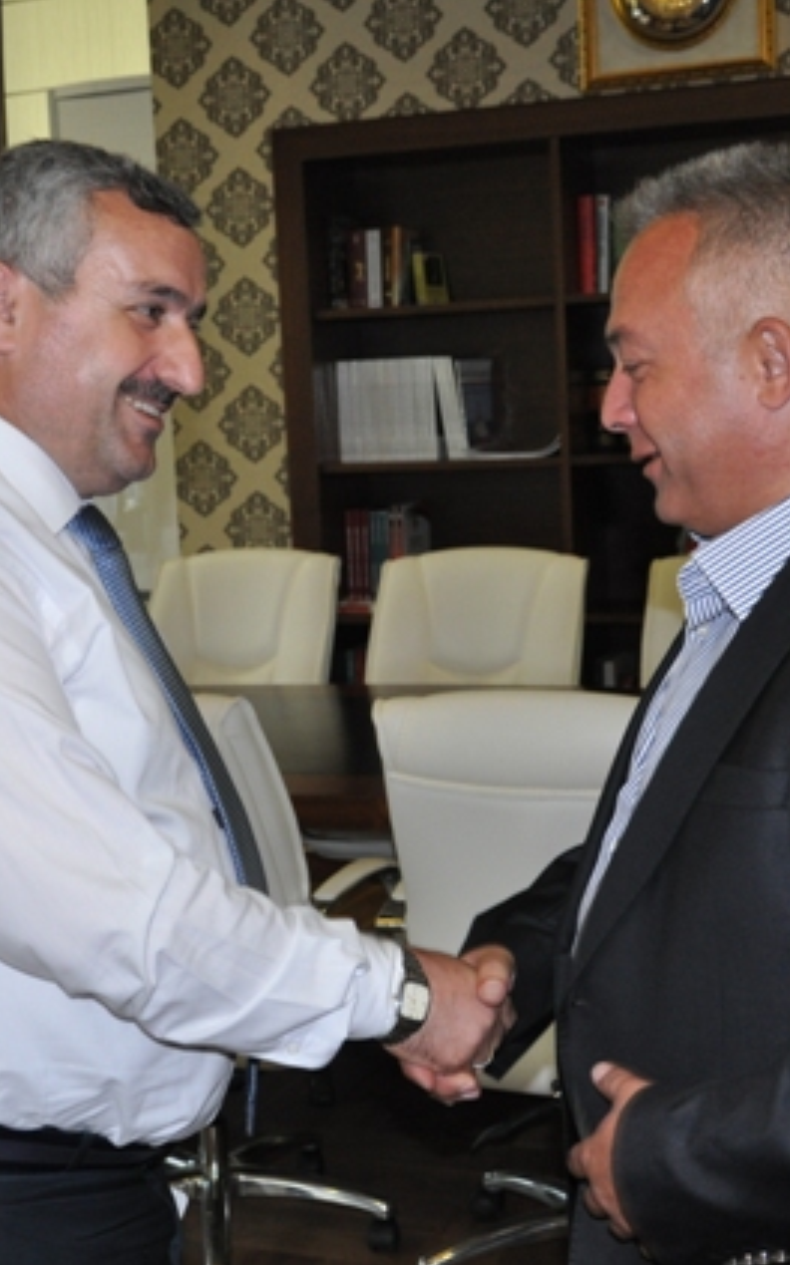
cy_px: 632
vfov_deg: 35.3
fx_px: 1992
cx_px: 356
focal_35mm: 58
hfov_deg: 22.4
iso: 800
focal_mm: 25
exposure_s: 1/60
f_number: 4
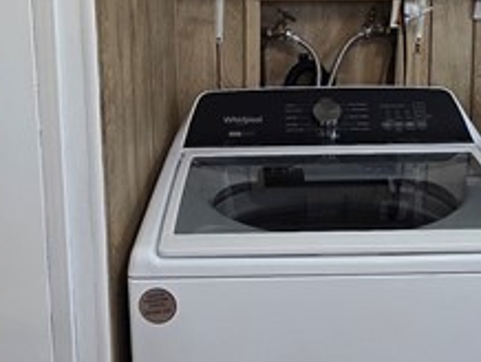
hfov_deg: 31.6
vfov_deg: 23.9
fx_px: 849
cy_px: 97
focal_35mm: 61
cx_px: 287
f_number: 1.9
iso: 320
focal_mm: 2.2
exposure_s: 1/120
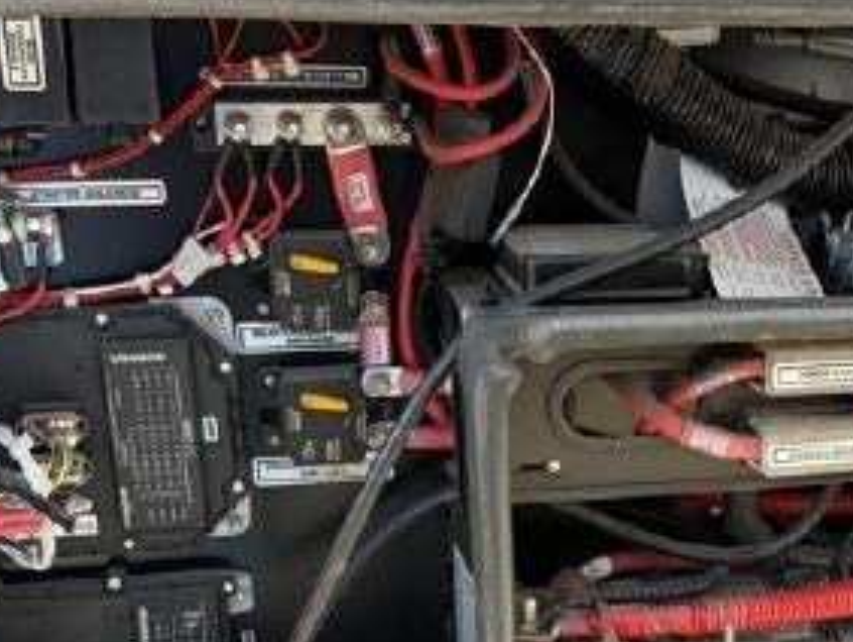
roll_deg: -1.0
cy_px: 594
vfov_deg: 21.1
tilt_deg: -21.8
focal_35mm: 68
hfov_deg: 27.7
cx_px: 729
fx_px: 1677
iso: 100
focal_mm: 6.76
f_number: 1.78
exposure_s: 1/580
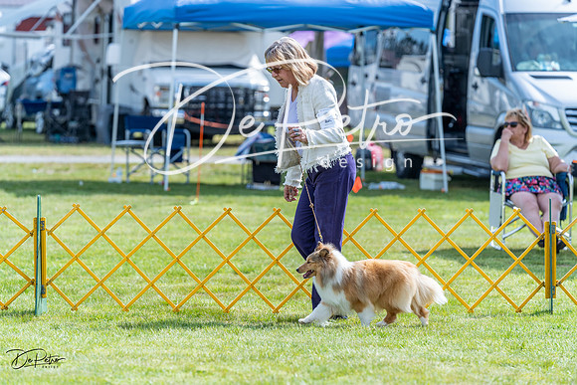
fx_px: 3030
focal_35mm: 189
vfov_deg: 7.3
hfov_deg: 10.9
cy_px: 192
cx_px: 288
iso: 400
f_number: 4.5
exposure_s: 1/1600
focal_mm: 189
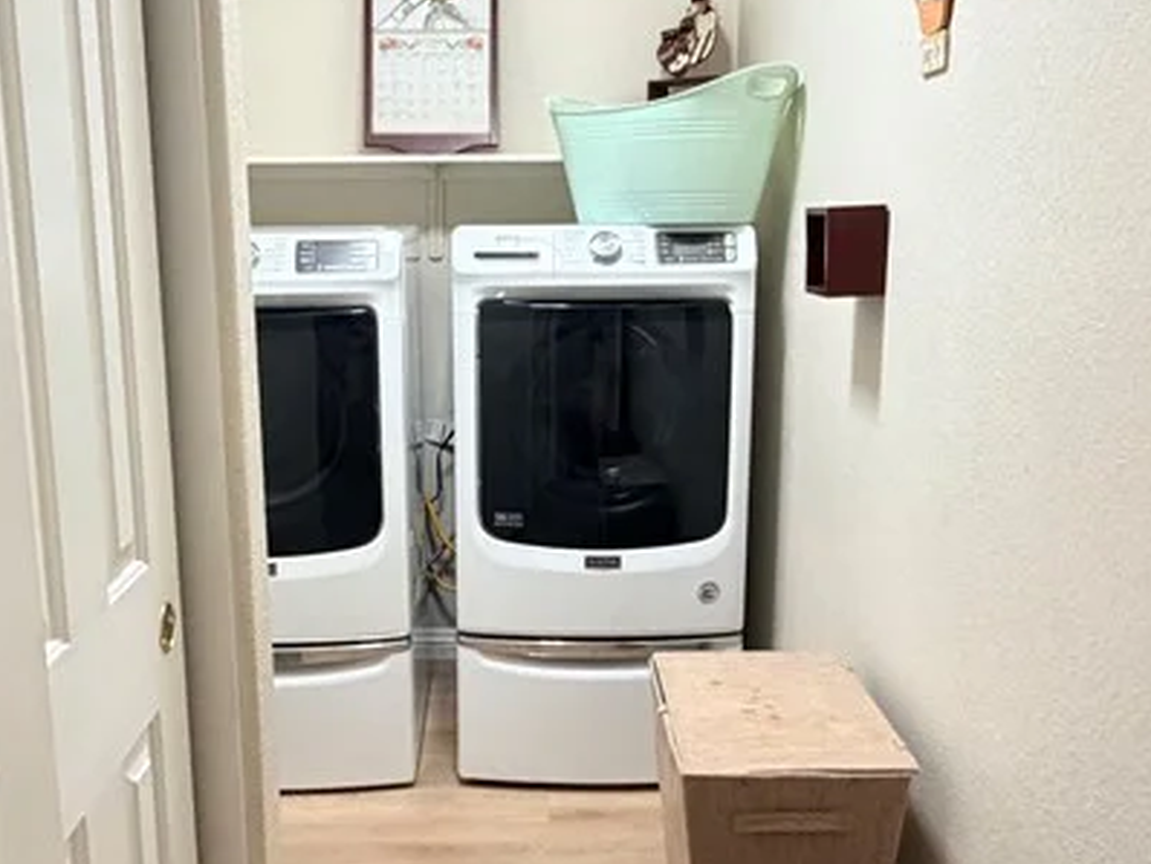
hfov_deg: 51.2
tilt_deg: -12.9
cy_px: 465
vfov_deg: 39.7
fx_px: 1198
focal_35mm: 36
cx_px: 506
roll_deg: +1.3
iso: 640
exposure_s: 1/60
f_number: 2.2
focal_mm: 2.22
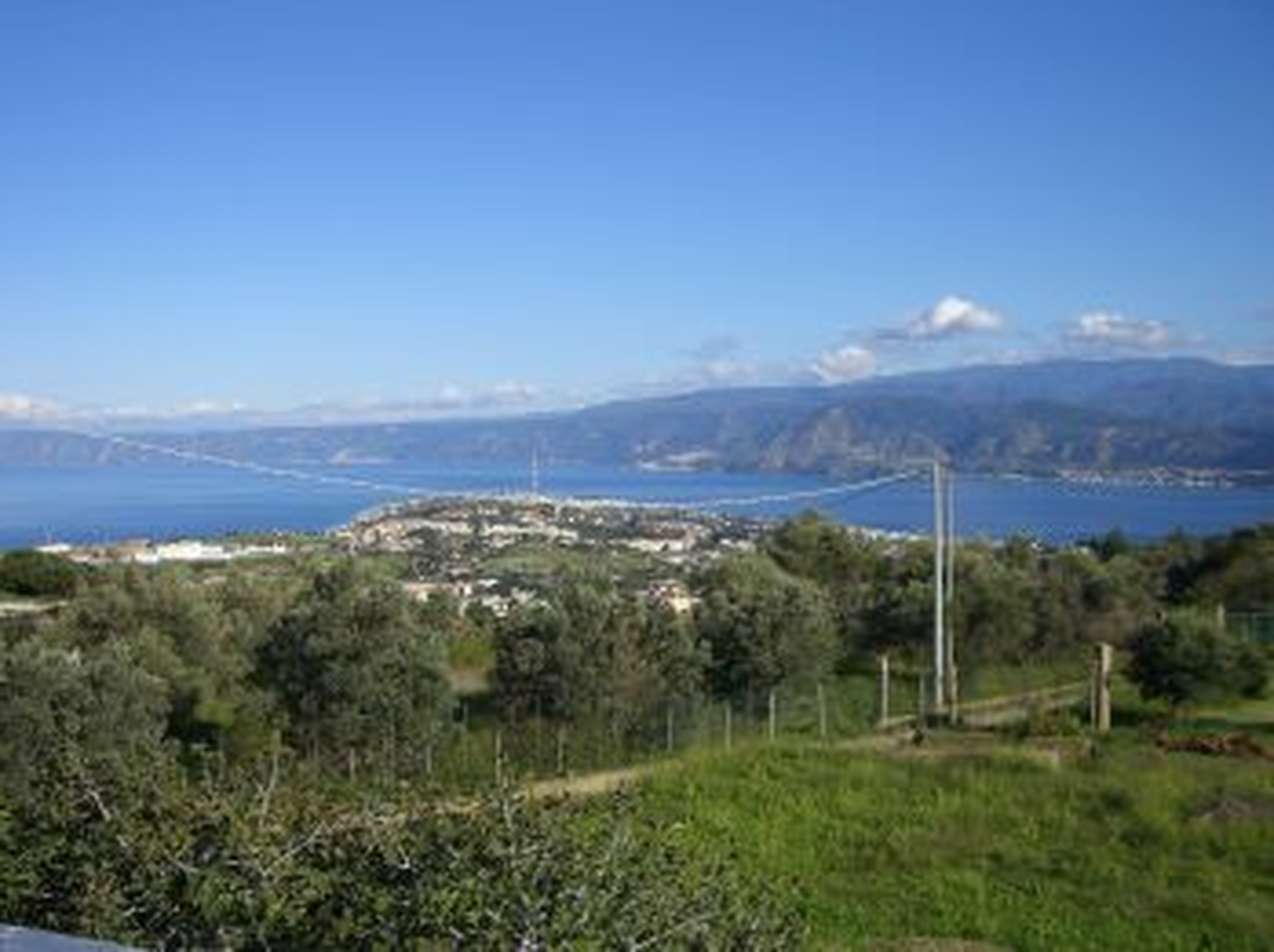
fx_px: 1397
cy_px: 476
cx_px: 637
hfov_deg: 49.0
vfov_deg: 37.7
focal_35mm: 38
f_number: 4.3
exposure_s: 1/1000
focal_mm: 6.2
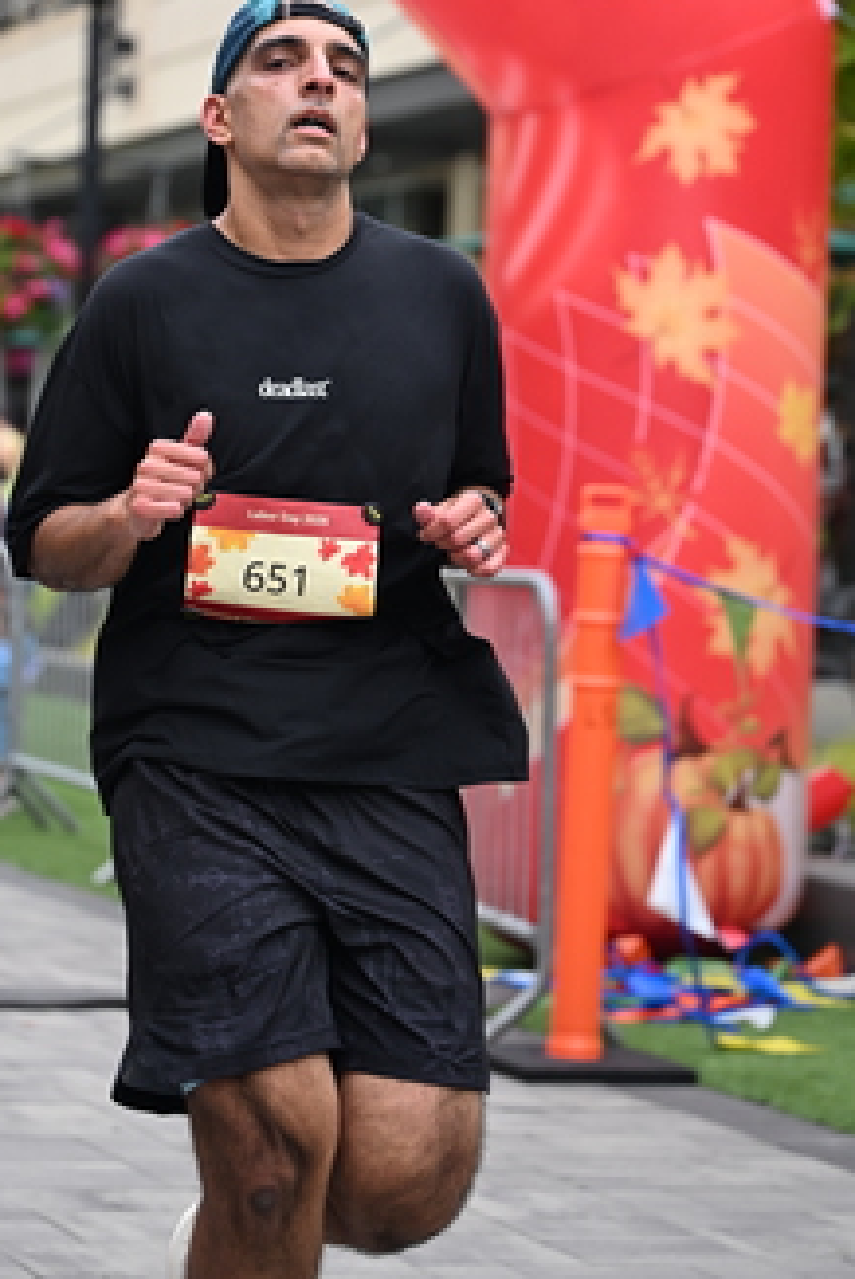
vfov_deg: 17.2
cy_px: 243
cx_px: 347
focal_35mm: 118
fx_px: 4195
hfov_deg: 11.6
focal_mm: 70
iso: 640
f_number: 2.8
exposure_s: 1/2000
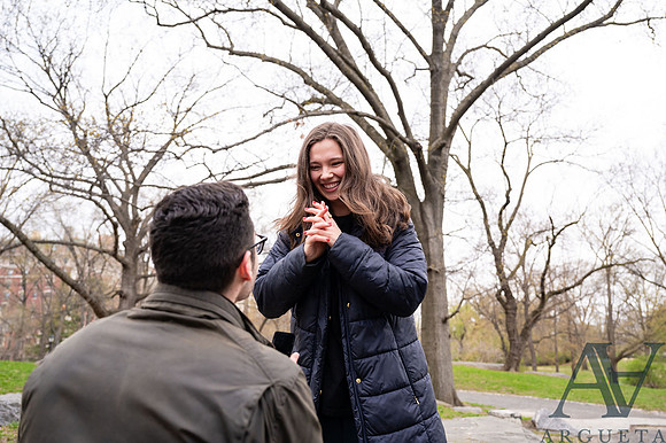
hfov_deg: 62.8
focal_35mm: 29
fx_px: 545
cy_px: 210
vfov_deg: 44.3
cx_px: 351
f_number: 3.2
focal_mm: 27.5
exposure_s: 1/200
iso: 400
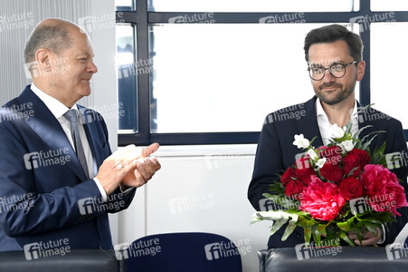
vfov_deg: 17.5
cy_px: 136
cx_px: 204
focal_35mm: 78
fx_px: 883
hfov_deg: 26.0
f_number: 5.6
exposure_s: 1/800
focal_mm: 78
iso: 4000
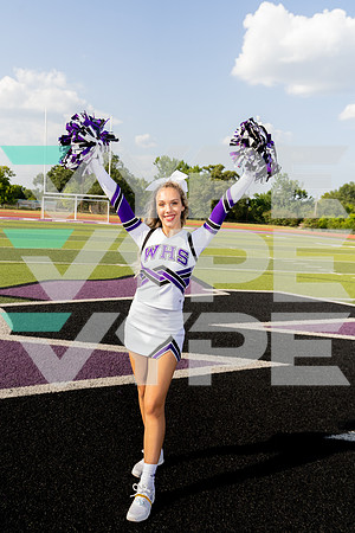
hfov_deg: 40.0
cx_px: 178
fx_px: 488
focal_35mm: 33
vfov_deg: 57.2
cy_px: 266
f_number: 6.3
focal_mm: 33
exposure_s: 1/250
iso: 100
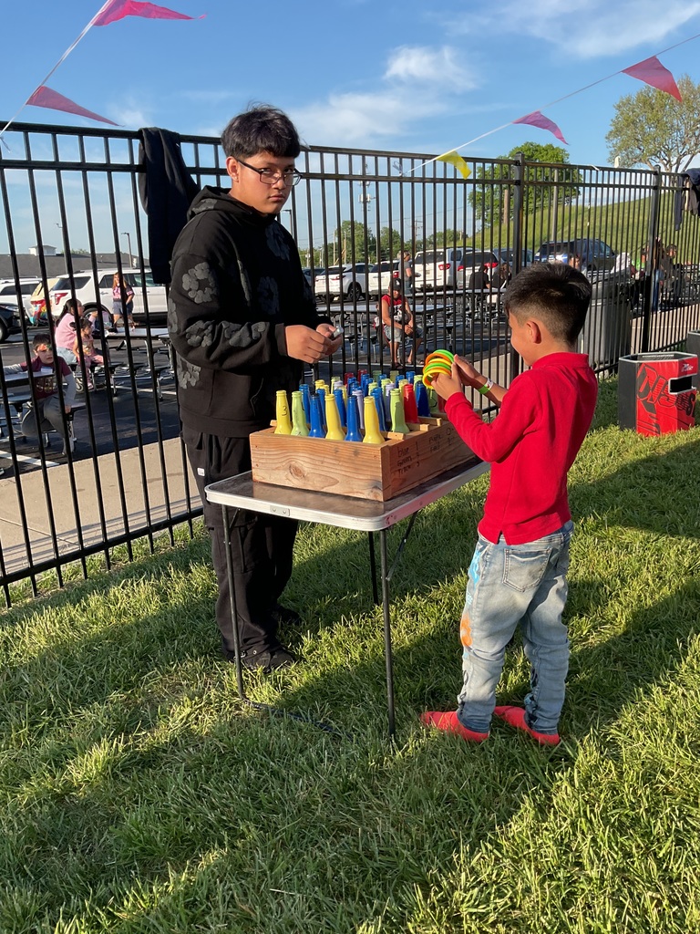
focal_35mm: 29
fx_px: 782
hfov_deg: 48.2
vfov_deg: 61.7
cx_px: 350
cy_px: 467
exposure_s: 1/912
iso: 16
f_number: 1.8
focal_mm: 3
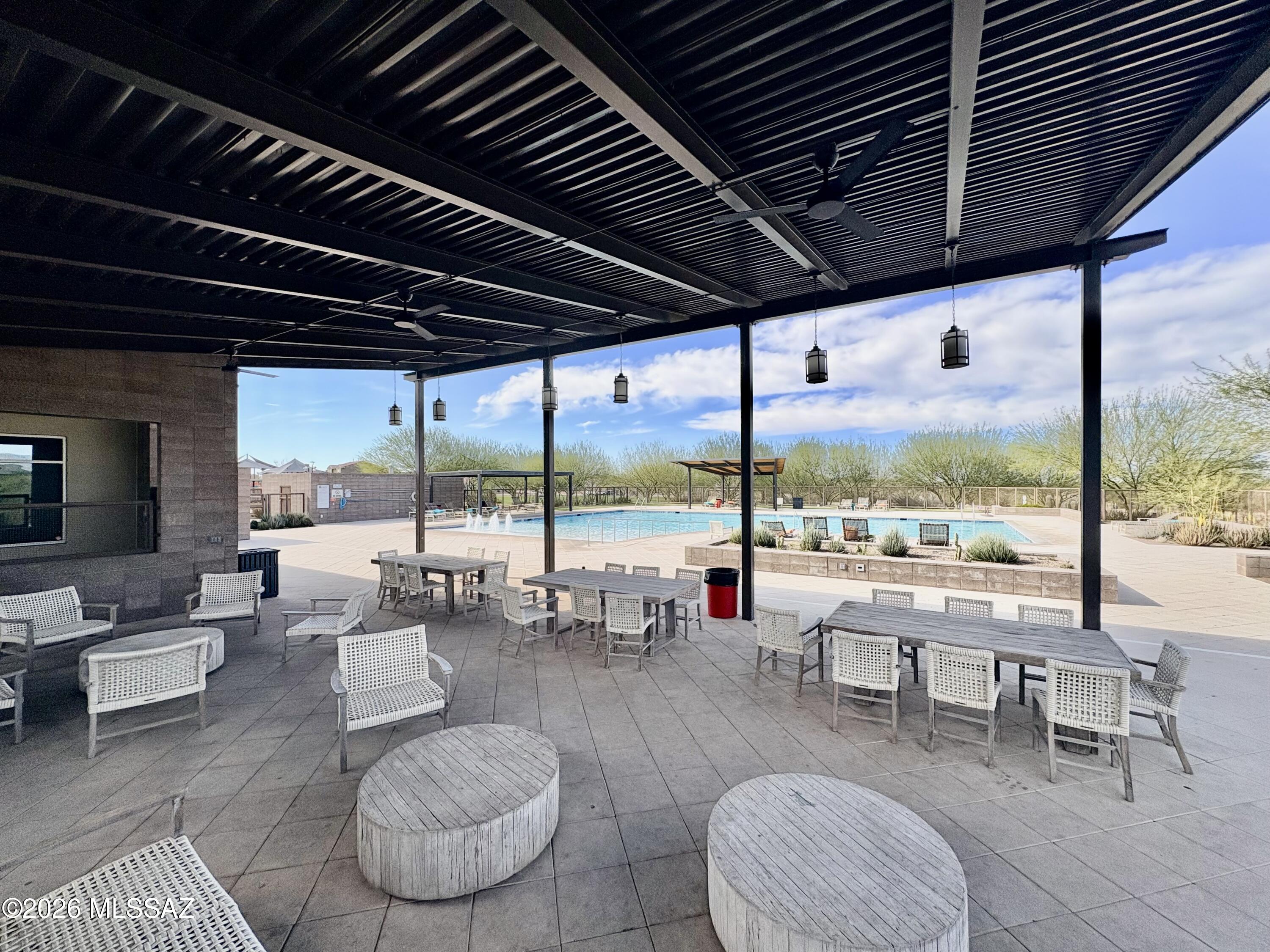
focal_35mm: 14
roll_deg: +0.8
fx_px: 514
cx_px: 635
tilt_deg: +0.1
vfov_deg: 85.7
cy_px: 476
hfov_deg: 102.1
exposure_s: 1/2028
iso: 50
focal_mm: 2.22
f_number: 2.2
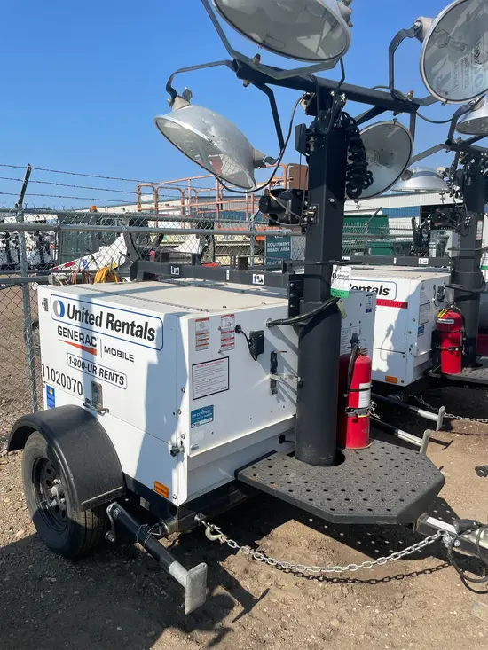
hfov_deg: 53.1
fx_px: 489
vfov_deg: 67.3
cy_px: 325
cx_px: 244
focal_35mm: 26
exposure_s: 1/4651
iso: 32
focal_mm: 4.2
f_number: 1.6
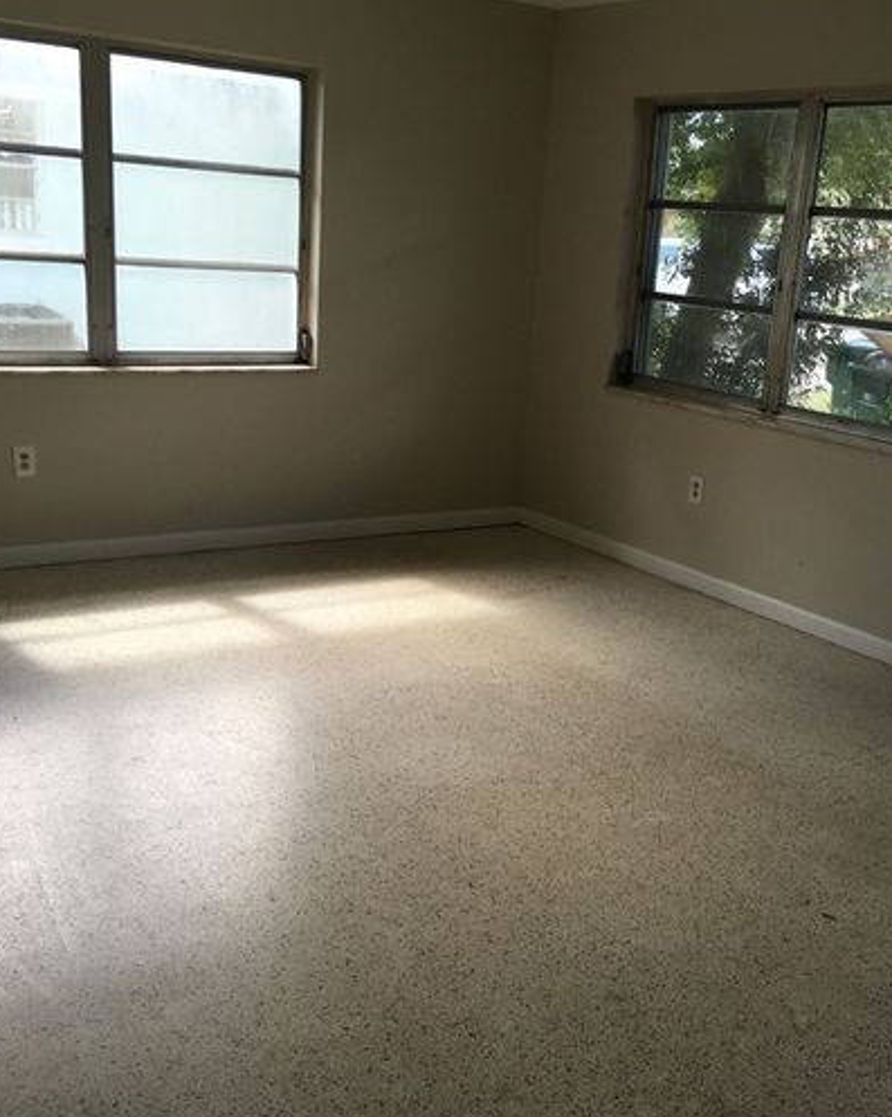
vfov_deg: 47.9
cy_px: 585
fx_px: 1255
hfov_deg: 39.1
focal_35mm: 38
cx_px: 494
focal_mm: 4.15
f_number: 2.2
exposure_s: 1/120
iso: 40
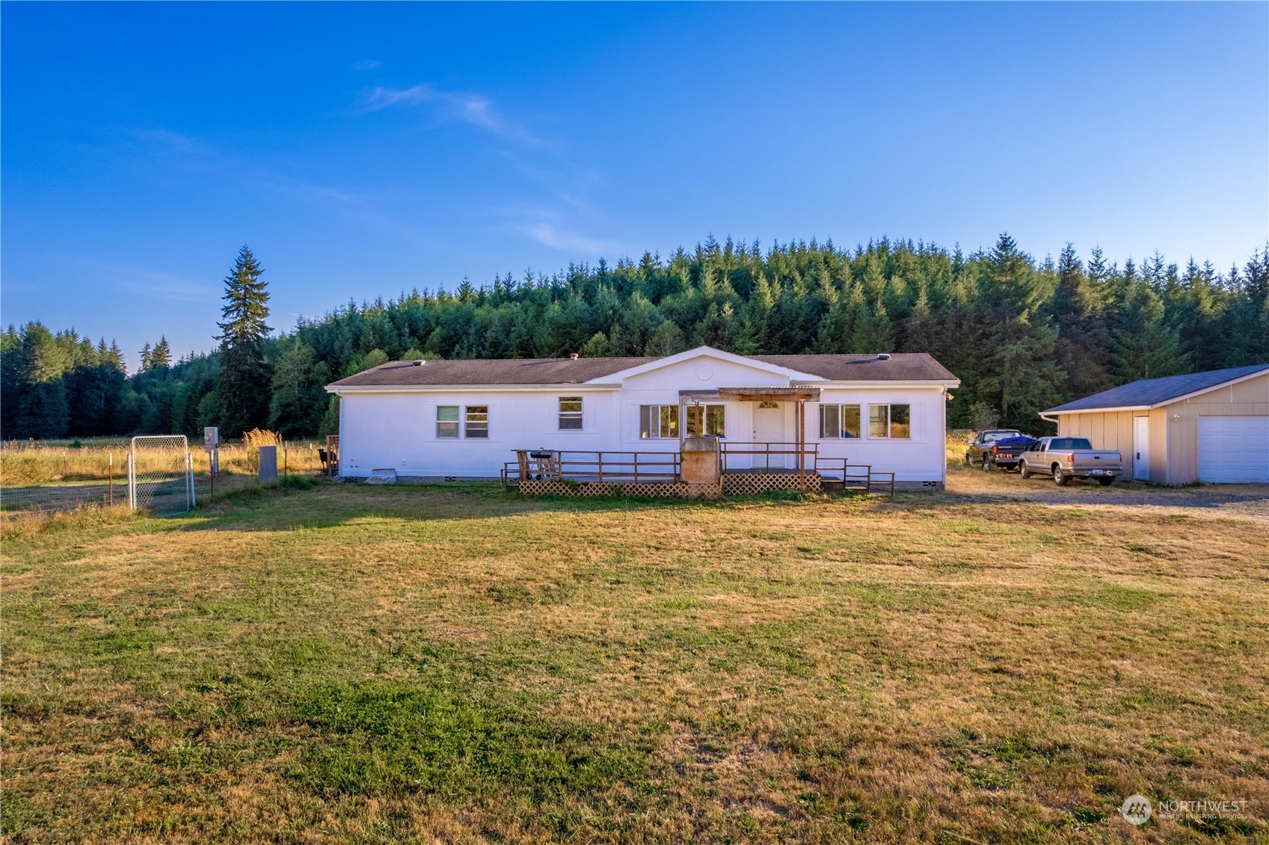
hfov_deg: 78.6
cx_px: 634
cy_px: 422
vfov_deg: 57.2
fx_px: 775
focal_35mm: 22
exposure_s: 1/1250
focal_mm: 8.38
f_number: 2.8
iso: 130
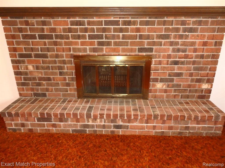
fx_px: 162
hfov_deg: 69.4
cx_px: 112
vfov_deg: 54.9
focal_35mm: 25
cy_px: 84
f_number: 3
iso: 400
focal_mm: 4.5
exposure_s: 1/30
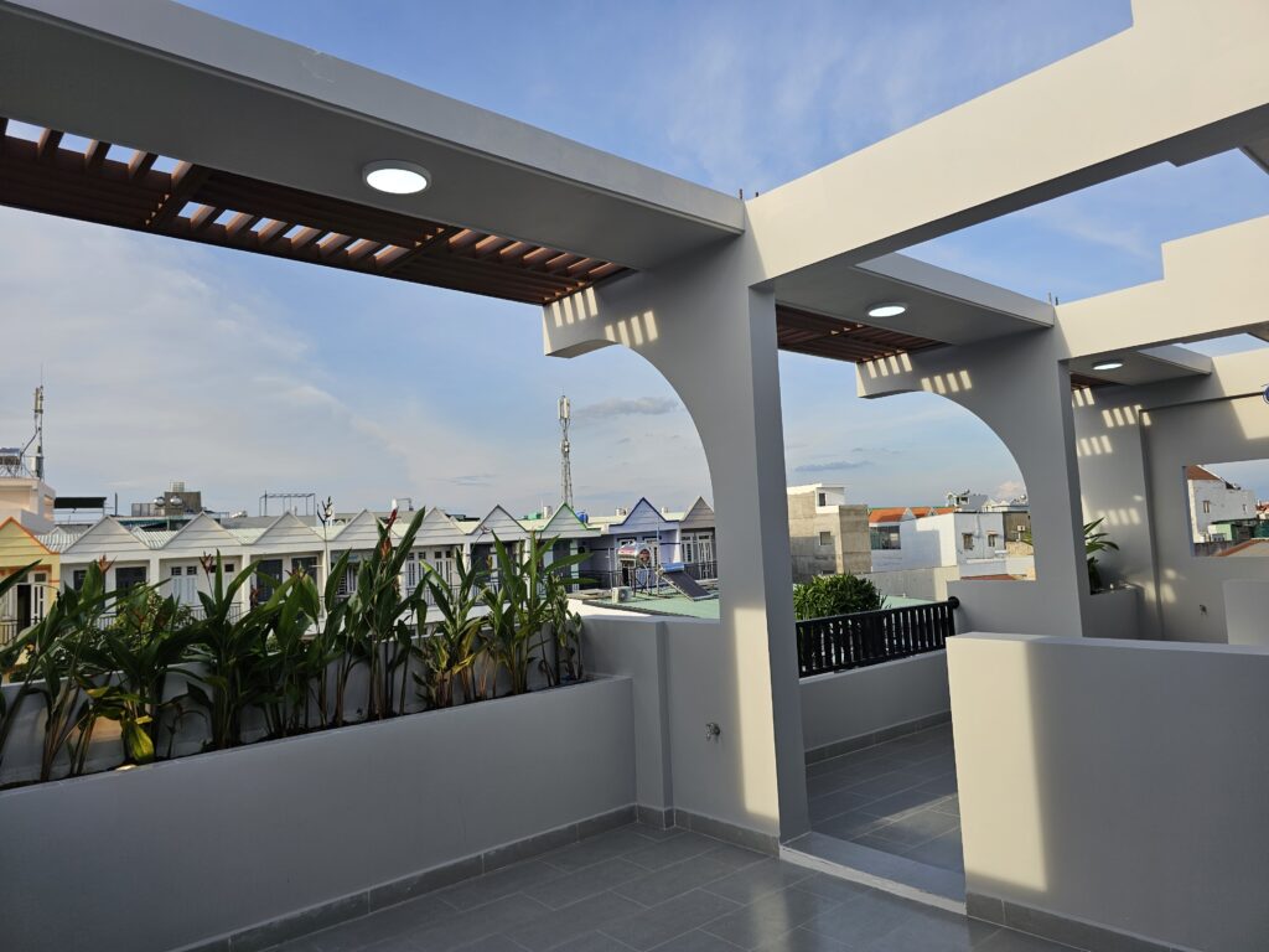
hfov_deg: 73.9
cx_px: 634
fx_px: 843
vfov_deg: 58.9
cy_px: 476
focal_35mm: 23
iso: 10
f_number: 1.7
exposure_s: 1/314
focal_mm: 6.3
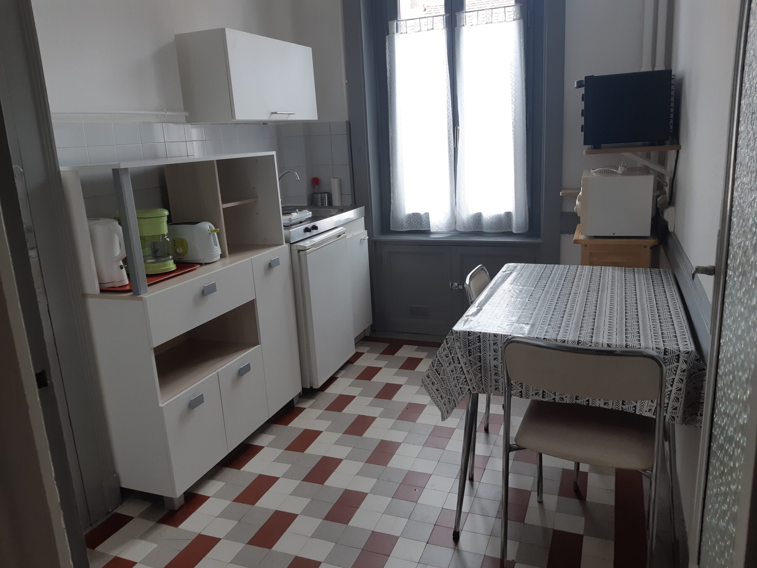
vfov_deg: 53.1
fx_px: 569
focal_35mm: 26
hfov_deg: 67.3
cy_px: 284
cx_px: 378
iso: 50
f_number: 1.7
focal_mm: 3.93
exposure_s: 1/60
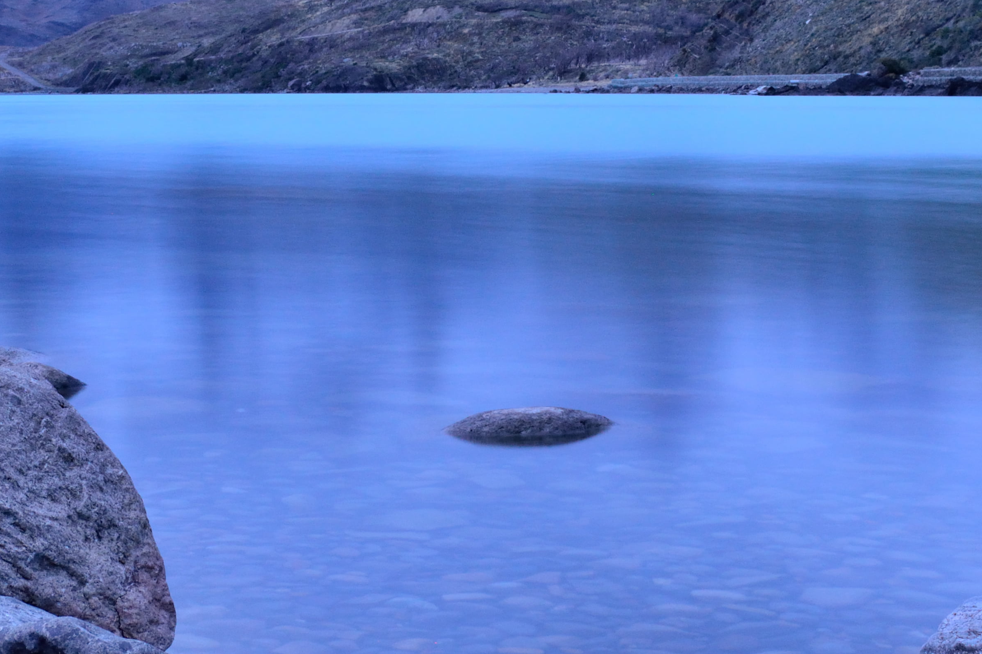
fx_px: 2209
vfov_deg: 16.8
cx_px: 228
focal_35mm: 81
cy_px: 268
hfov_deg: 24.7
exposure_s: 15
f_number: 11
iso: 640
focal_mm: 22
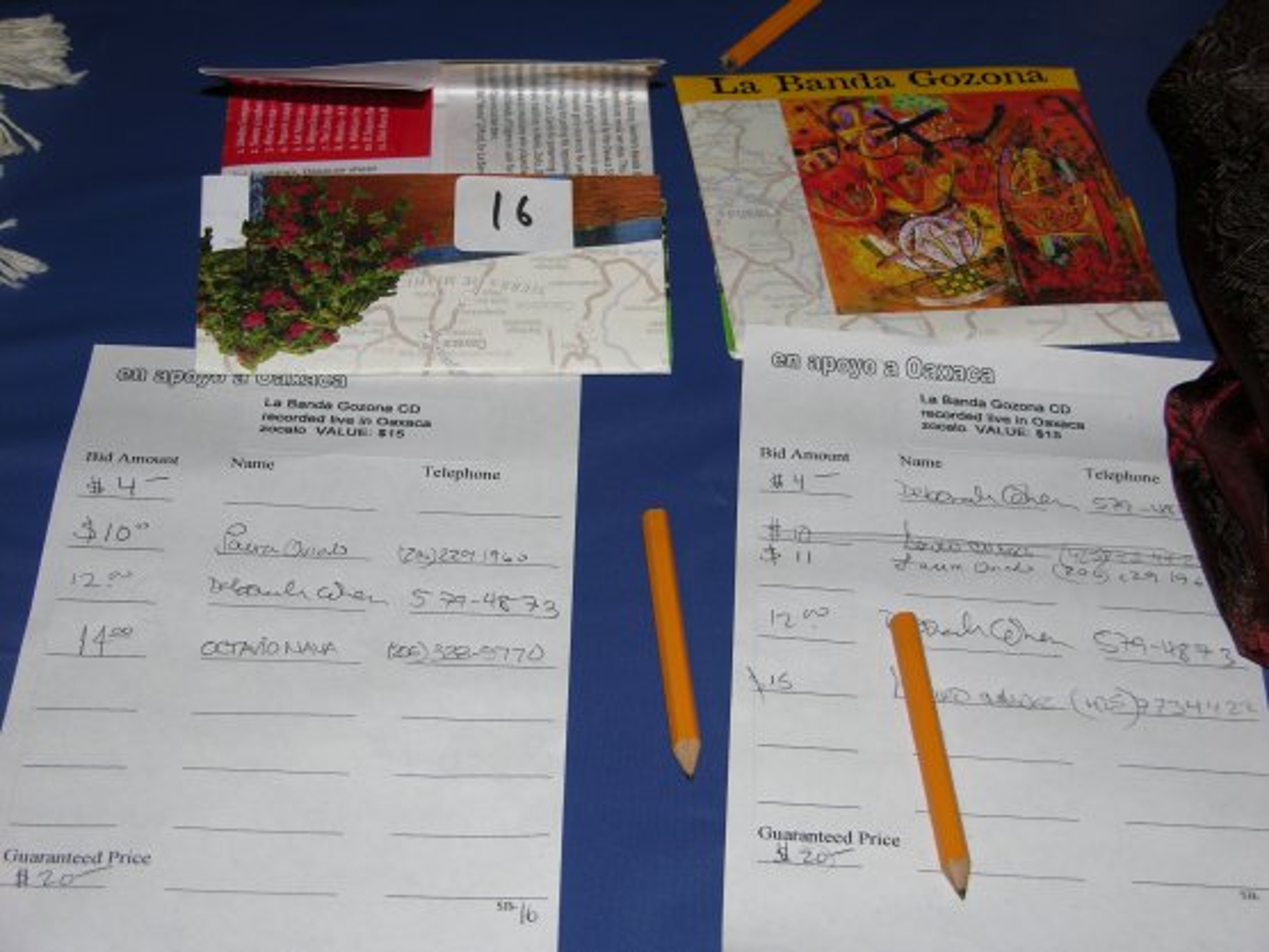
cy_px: 476
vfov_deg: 21.0
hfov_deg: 27.8
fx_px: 2566
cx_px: 634
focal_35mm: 70
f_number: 3.3
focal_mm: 17.8
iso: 50
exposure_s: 1/120
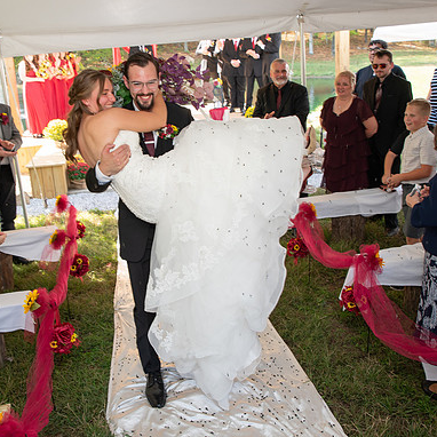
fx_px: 500
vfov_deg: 47.1
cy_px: 191
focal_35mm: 35
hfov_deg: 47.0
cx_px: 175
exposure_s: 1/160
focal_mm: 24
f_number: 4
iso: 250
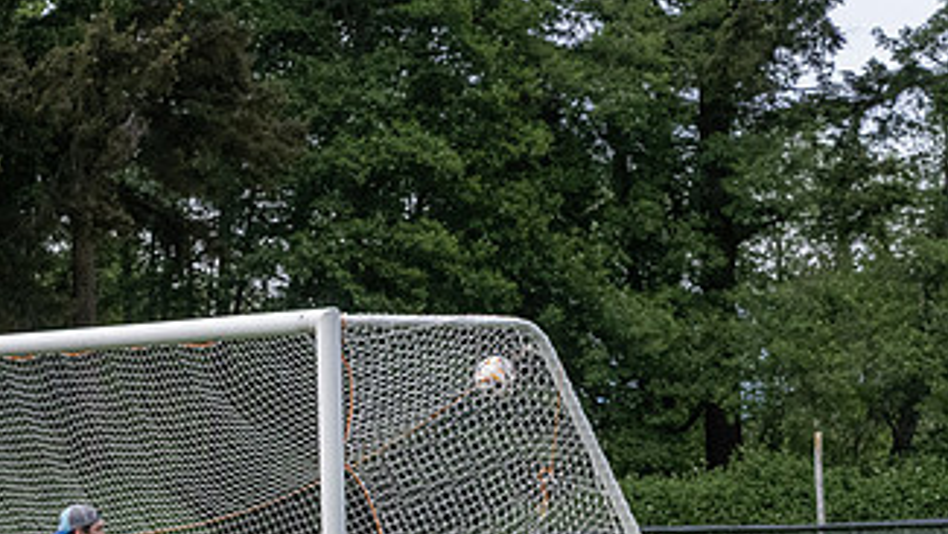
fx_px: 5079
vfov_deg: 6.0
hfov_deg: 10.6
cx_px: 230
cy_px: 605
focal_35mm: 202
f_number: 5.6
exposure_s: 1/1250
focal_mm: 52
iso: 2000
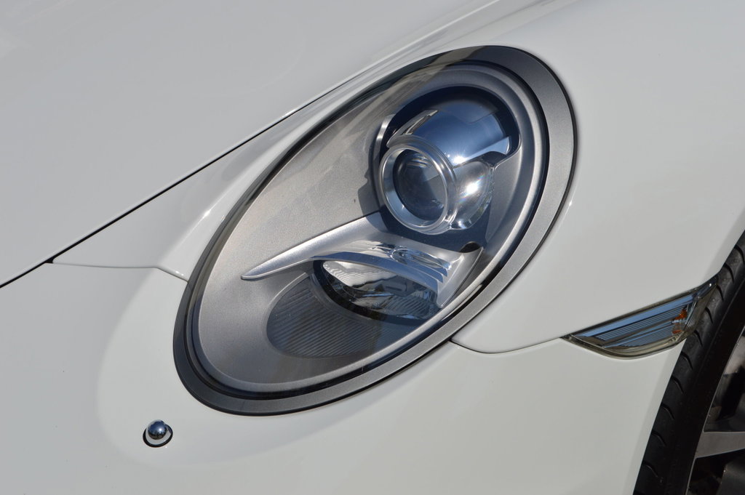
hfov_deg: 28.1
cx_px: 372
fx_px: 1489
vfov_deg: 18.9
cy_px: 248
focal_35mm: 72
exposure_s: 1/640
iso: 100
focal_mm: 48
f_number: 13
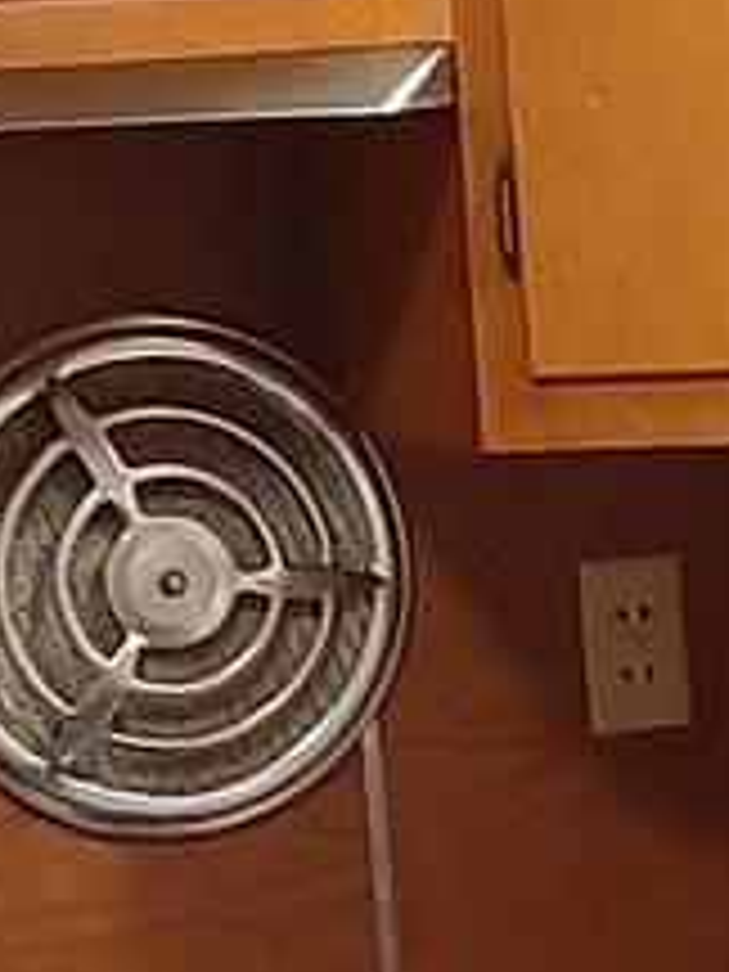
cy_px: 1152
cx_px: 760
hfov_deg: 8.0
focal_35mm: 185
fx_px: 5195
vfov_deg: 10.5
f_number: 1.7
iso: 320
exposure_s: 1/24
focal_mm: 3.93
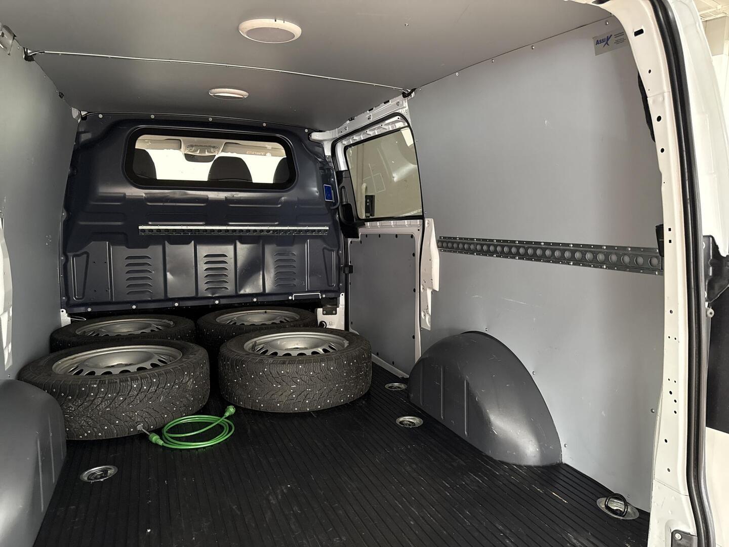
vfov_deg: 56.8
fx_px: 505
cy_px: 274
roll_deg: -0.8
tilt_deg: -7.3
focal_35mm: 24
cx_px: 364
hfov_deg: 71.6
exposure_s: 1/50
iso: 800
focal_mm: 6.76
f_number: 1.78
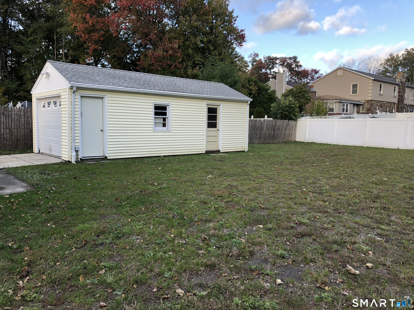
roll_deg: -1.2
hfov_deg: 63.4
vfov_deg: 49.7
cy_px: 155
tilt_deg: -3.5
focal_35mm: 28
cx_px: 207
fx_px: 335
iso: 20
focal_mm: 3.99
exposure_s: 1/120
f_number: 1.8
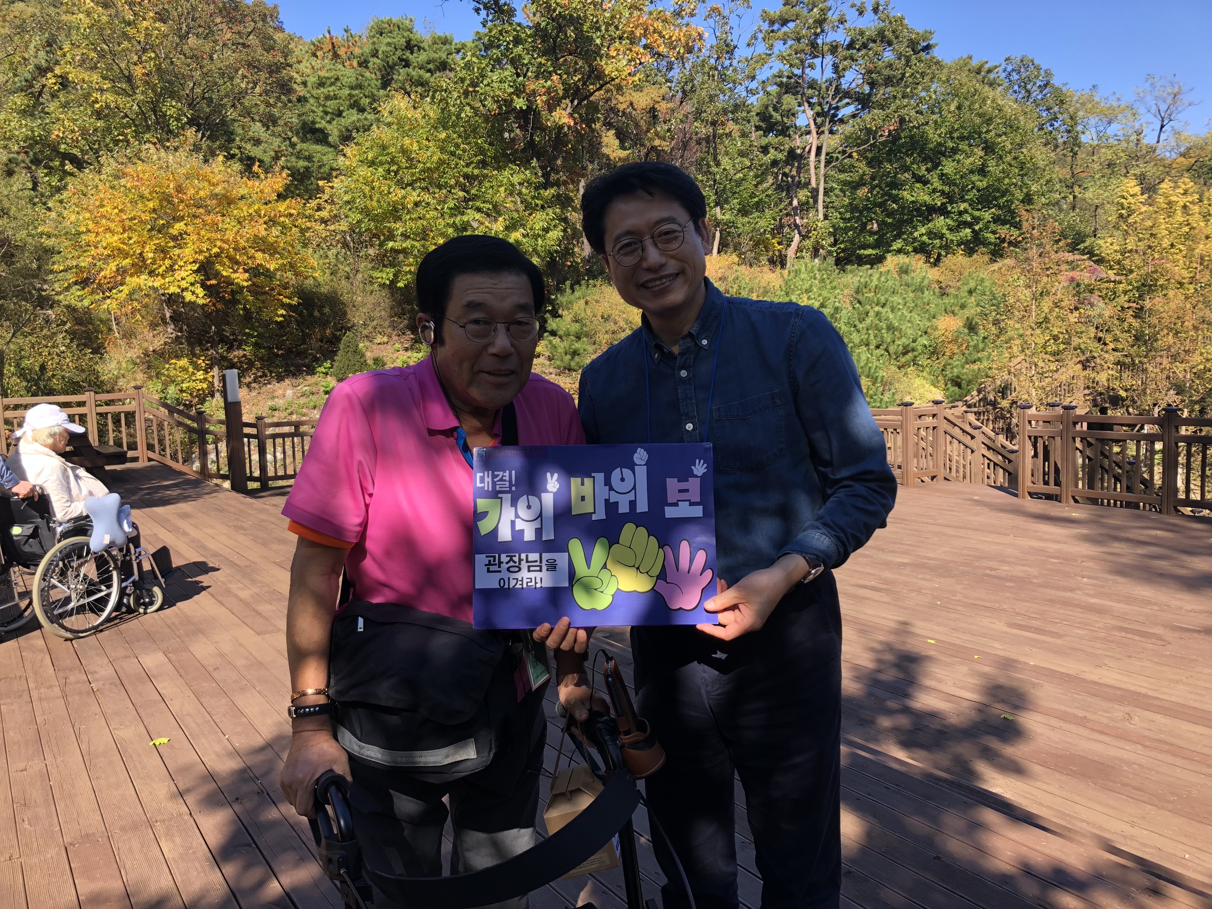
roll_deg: +0.8
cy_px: 454
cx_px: 606
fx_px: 980
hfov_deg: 63.4
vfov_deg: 49.7
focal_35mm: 28
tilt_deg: -5.5
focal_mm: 3.99
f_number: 1.8
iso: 20
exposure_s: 1/345
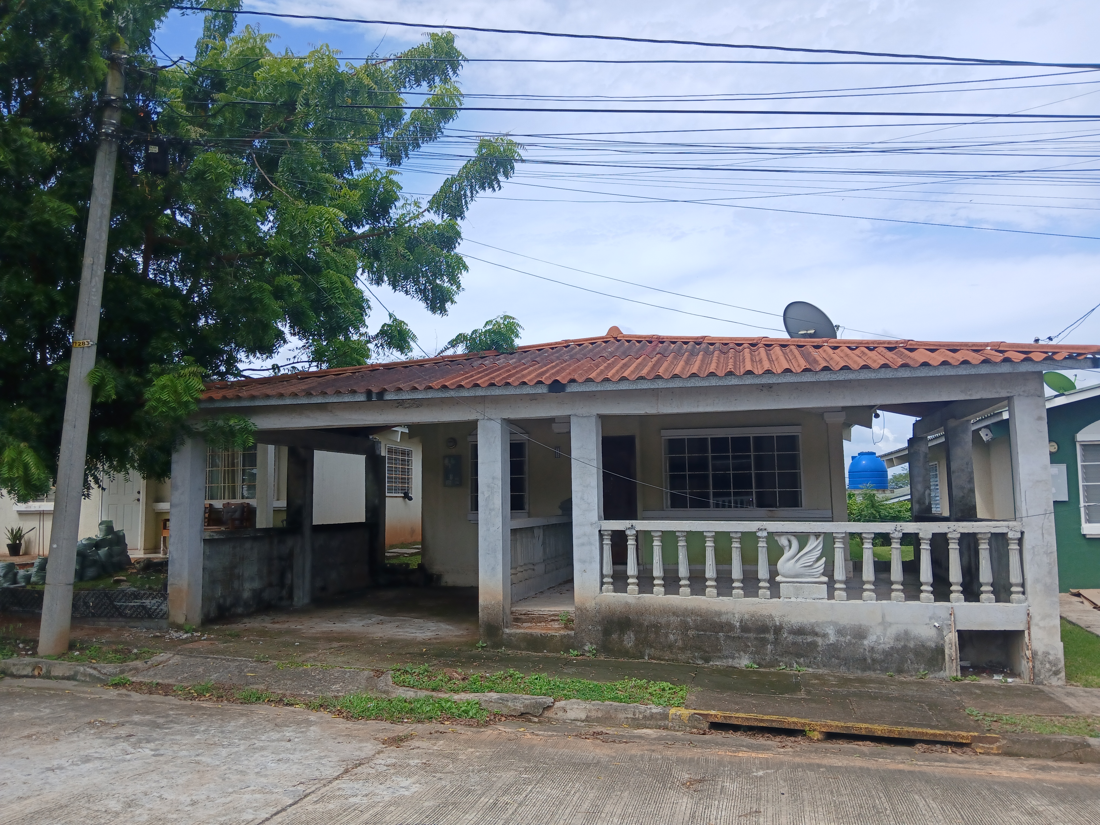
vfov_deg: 53.1
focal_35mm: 26
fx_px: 826
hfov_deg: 67.3
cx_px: 550
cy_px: 412
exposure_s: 1/605
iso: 20
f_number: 1.8
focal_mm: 3.98
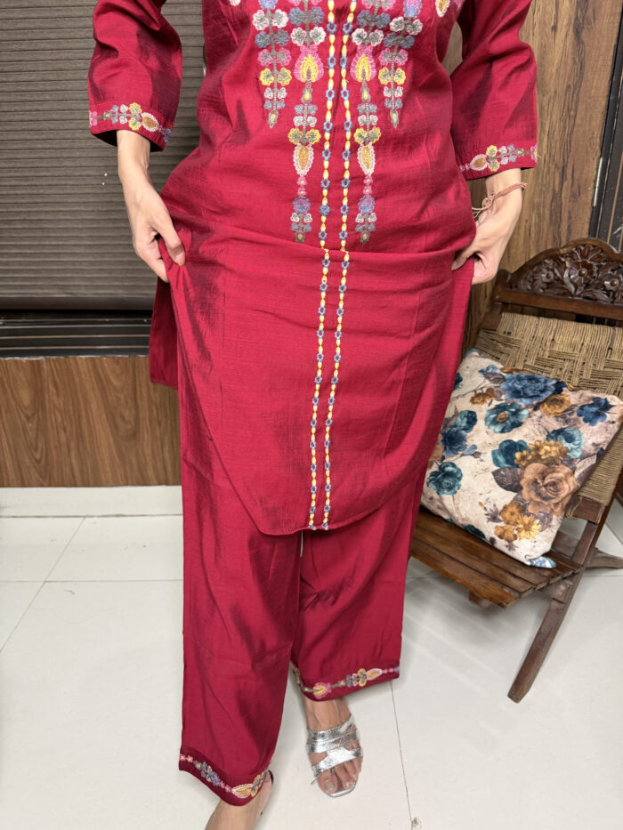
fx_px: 576
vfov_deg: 71.6
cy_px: 415
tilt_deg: -22.7
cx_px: 312
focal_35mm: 24
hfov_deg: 56.8
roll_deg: +0.2
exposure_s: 1/50
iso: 250
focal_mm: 6.76
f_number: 1.78
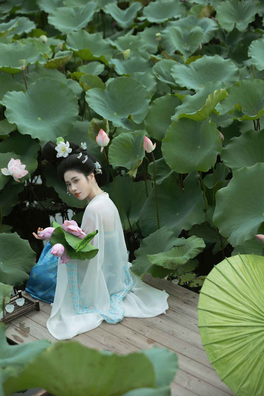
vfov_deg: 26.0
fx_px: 858
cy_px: 198
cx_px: 132
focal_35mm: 78
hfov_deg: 17.5
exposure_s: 1/640
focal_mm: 78
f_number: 3.2
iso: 250
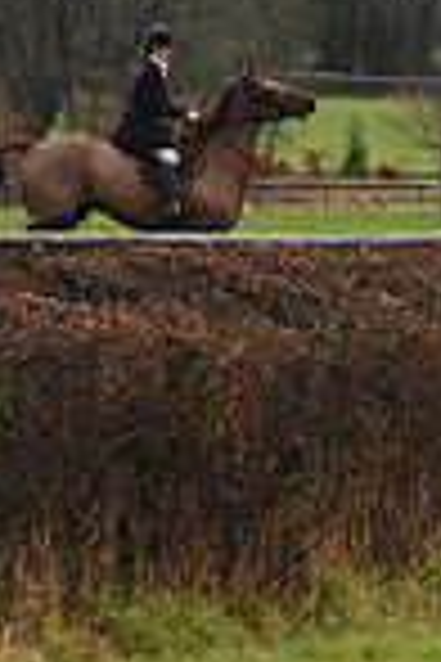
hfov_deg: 1.7
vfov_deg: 2.6
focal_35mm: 788
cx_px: 1080
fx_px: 14478
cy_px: 333
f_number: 10
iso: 2500
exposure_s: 1/1000
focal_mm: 200
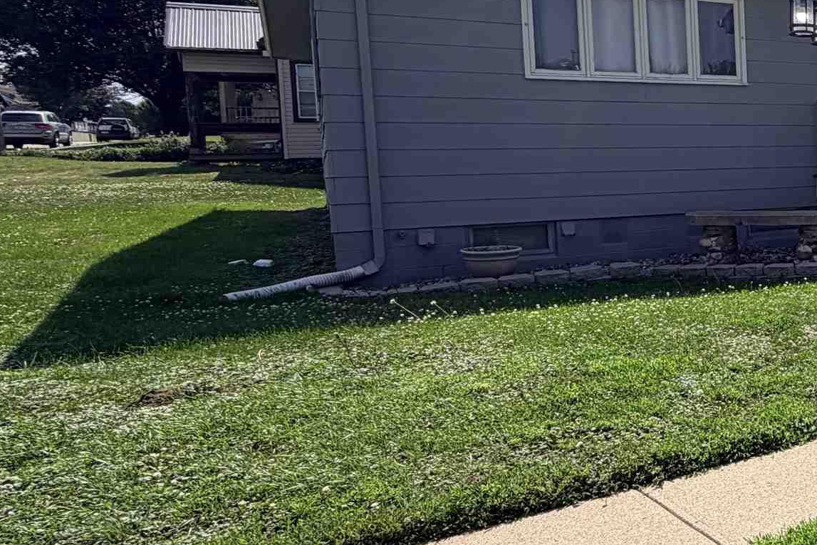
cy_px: 213
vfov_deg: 34.1
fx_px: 885
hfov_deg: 36.7
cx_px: 1004
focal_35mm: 39
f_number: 2.2
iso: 25
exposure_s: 1/1312
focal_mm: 2.22
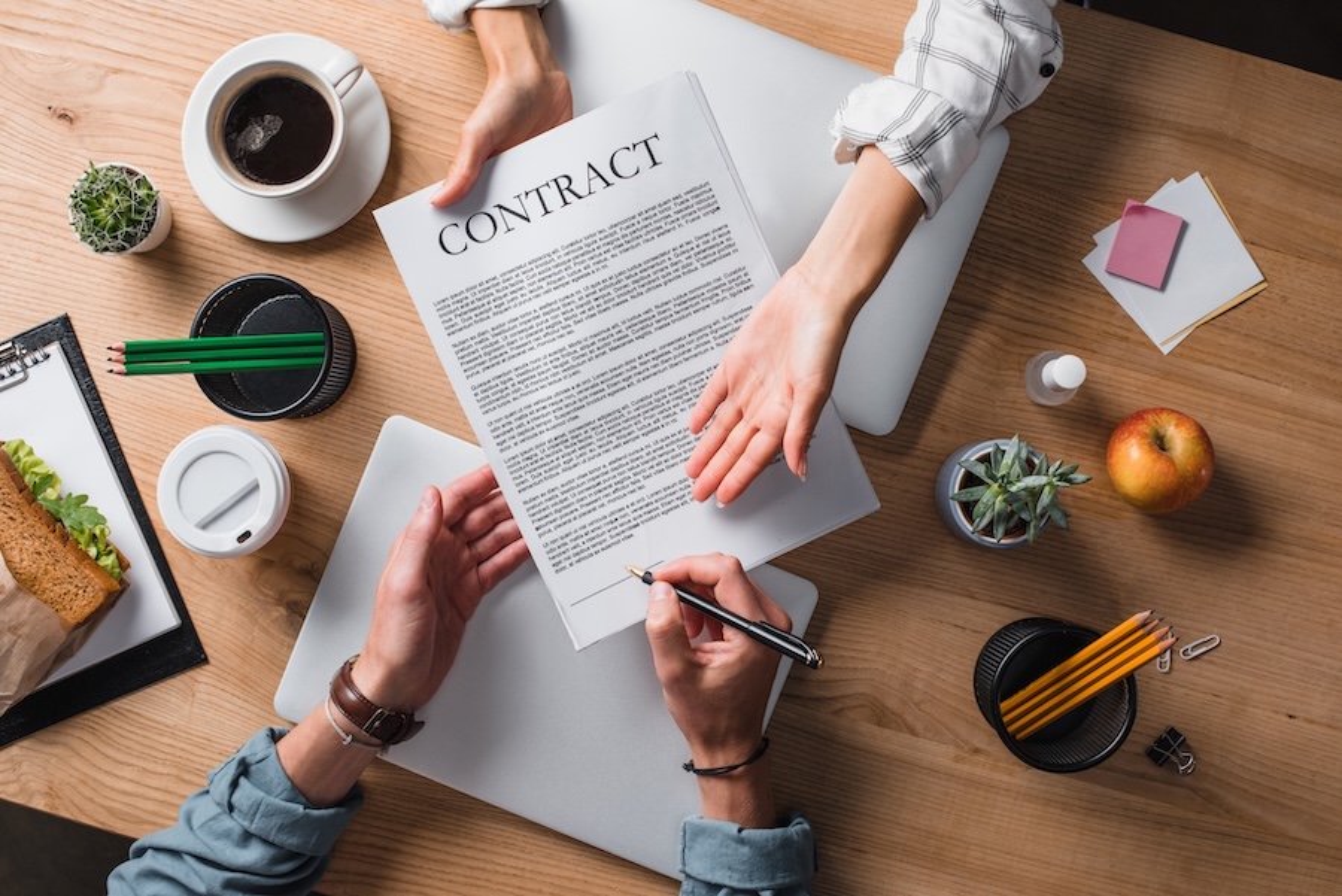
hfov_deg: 39.6
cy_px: 448
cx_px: 671
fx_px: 1865
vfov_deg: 27.0
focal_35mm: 50
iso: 400
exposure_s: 1/125
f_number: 9
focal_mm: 50
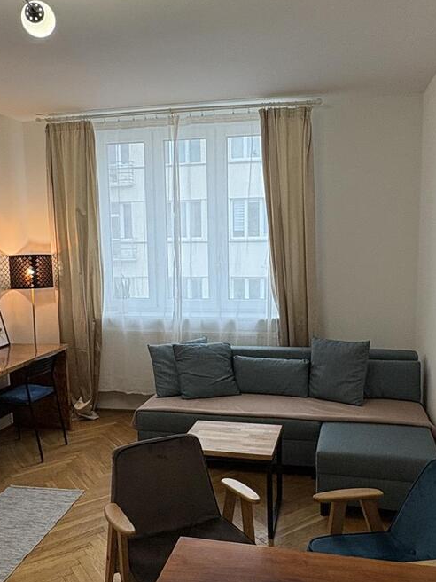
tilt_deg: -6.8
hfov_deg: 44.2
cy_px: 316
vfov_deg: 56.7
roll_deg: +1.6
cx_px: 216
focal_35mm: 32
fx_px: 537
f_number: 2.2
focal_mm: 2.22
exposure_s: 1/99
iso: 125
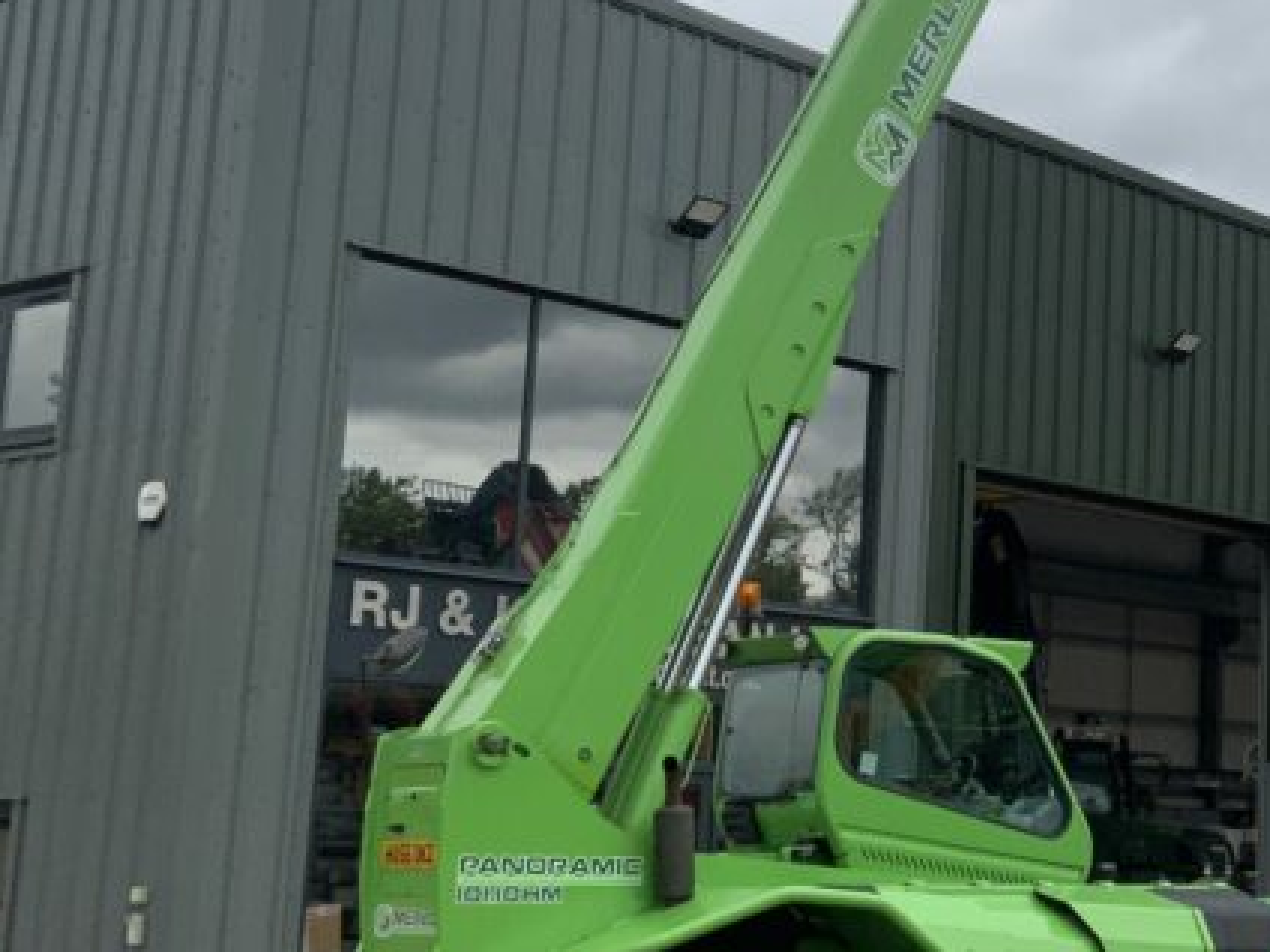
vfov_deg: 20.9
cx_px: 1192
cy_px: 329
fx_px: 2568
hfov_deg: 26.6
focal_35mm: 70
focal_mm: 3
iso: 20
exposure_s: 1/2801
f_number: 1.8
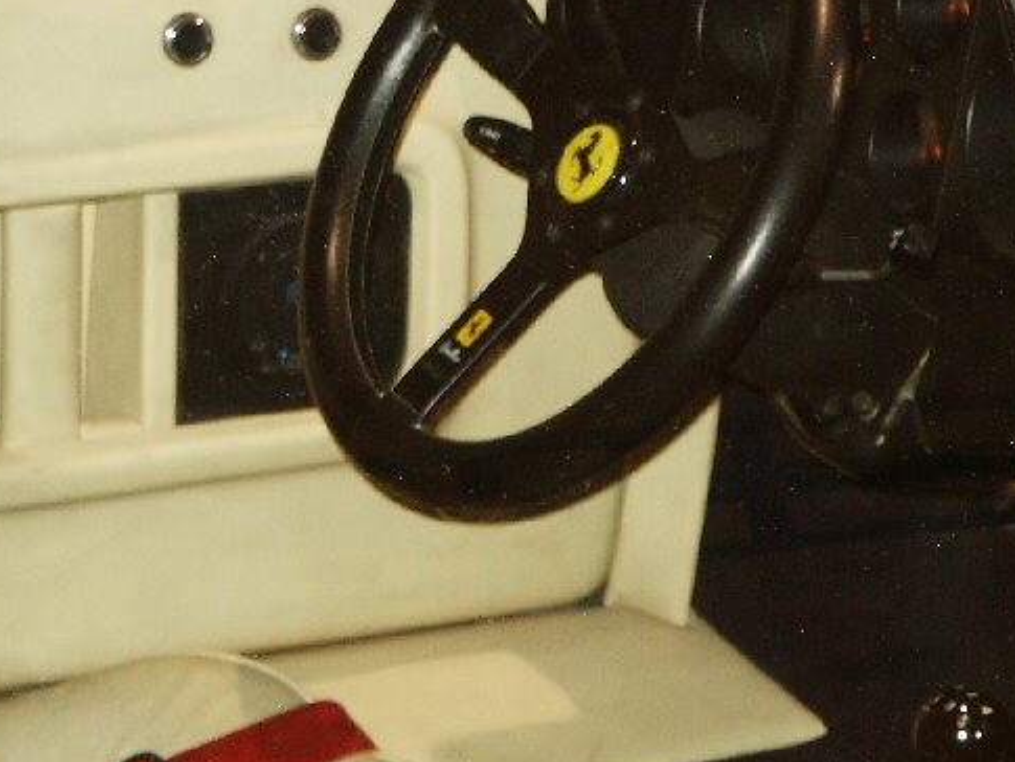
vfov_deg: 7.1
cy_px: 481
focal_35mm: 209
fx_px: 6130
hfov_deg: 9.5
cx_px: 640
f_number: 3.6
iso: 200
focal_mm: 19.64
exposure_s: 1/90
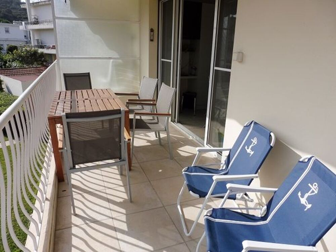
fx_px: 233
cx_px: 168
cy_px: 126
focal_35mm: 24
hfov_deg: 71.6
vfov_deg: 56.8
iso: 100
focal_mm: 4.3
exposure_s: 1/800
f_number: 4
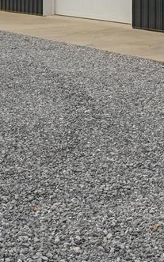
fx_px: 729
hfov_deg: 12.3
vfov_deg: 19.4
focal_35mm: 102
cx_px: 229
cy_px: -41
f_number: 8
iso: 320
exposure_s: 1/1000
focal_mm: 23
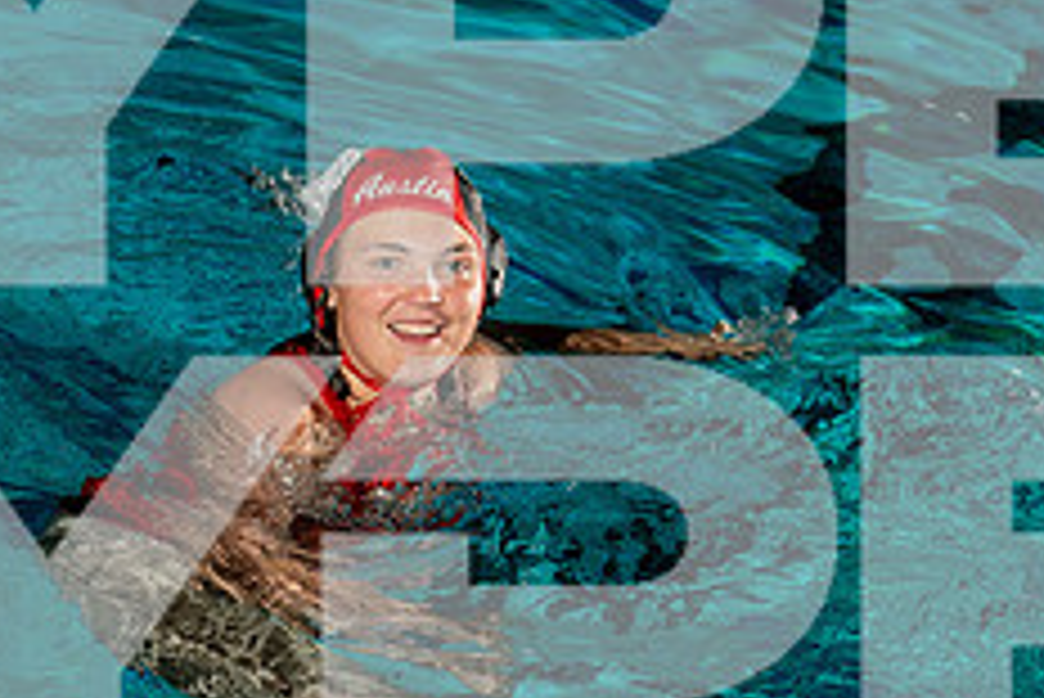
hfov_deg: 14.6
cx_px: 234
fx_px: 4062
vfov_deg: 9.8
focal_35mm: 140
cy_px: 597
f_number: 4
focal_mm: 56
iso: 100
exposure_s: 1/250
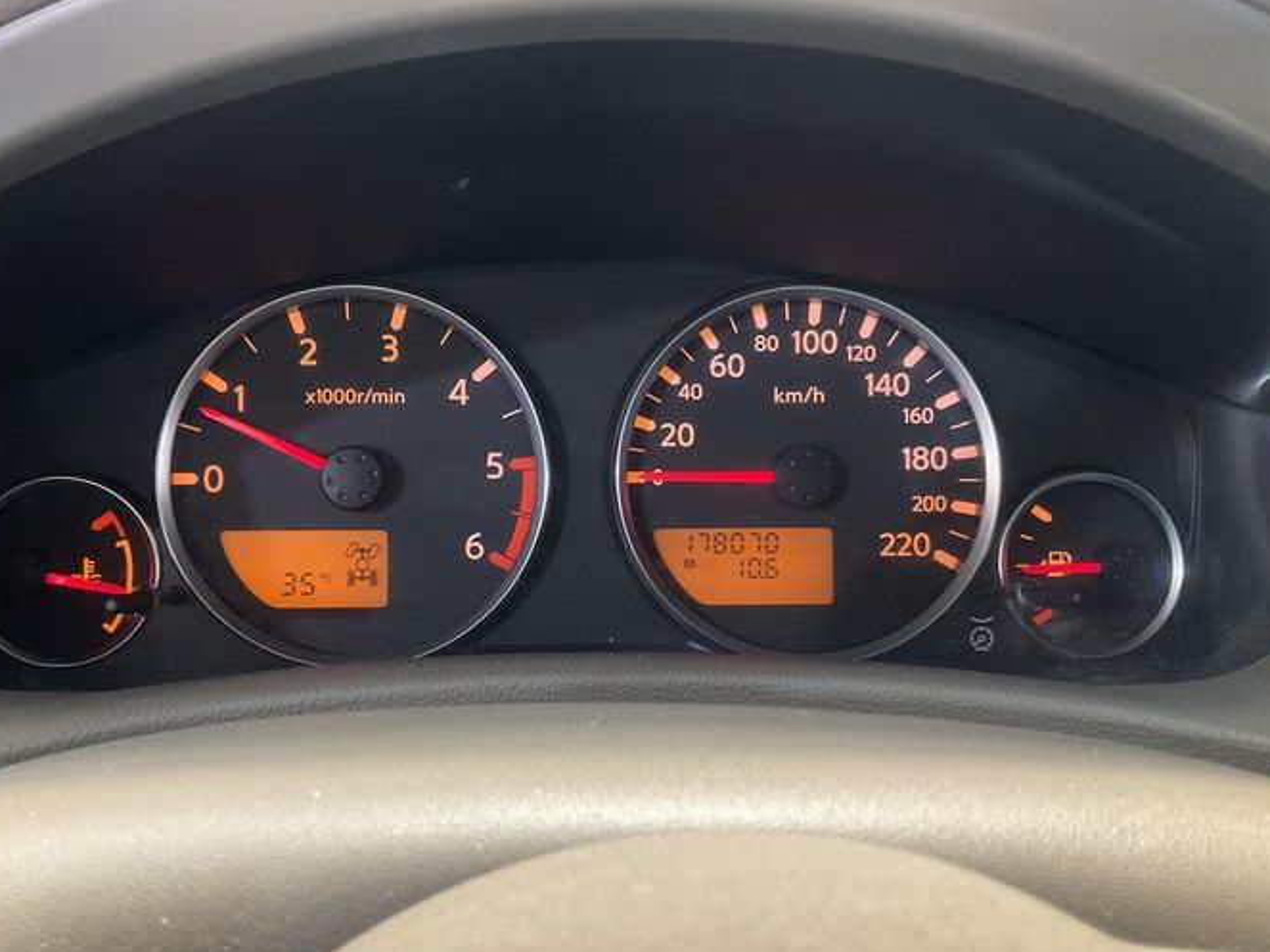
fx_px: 1284
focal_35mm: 35
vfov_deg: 40.7
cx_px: 531
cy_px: 510
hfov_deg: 52.4
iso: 125
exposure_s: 1/50
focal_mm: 3
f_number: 1.8
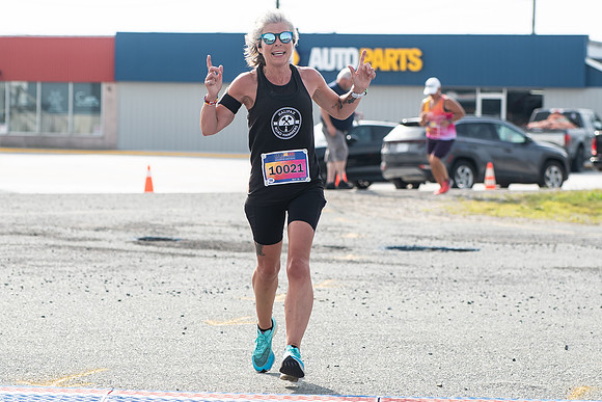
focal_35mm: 158
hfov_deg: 13.0
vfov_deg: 8.7
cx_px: 247
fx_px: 2638
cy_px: 124
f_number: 4.5
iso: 250
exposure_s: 1/1250
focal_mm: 90
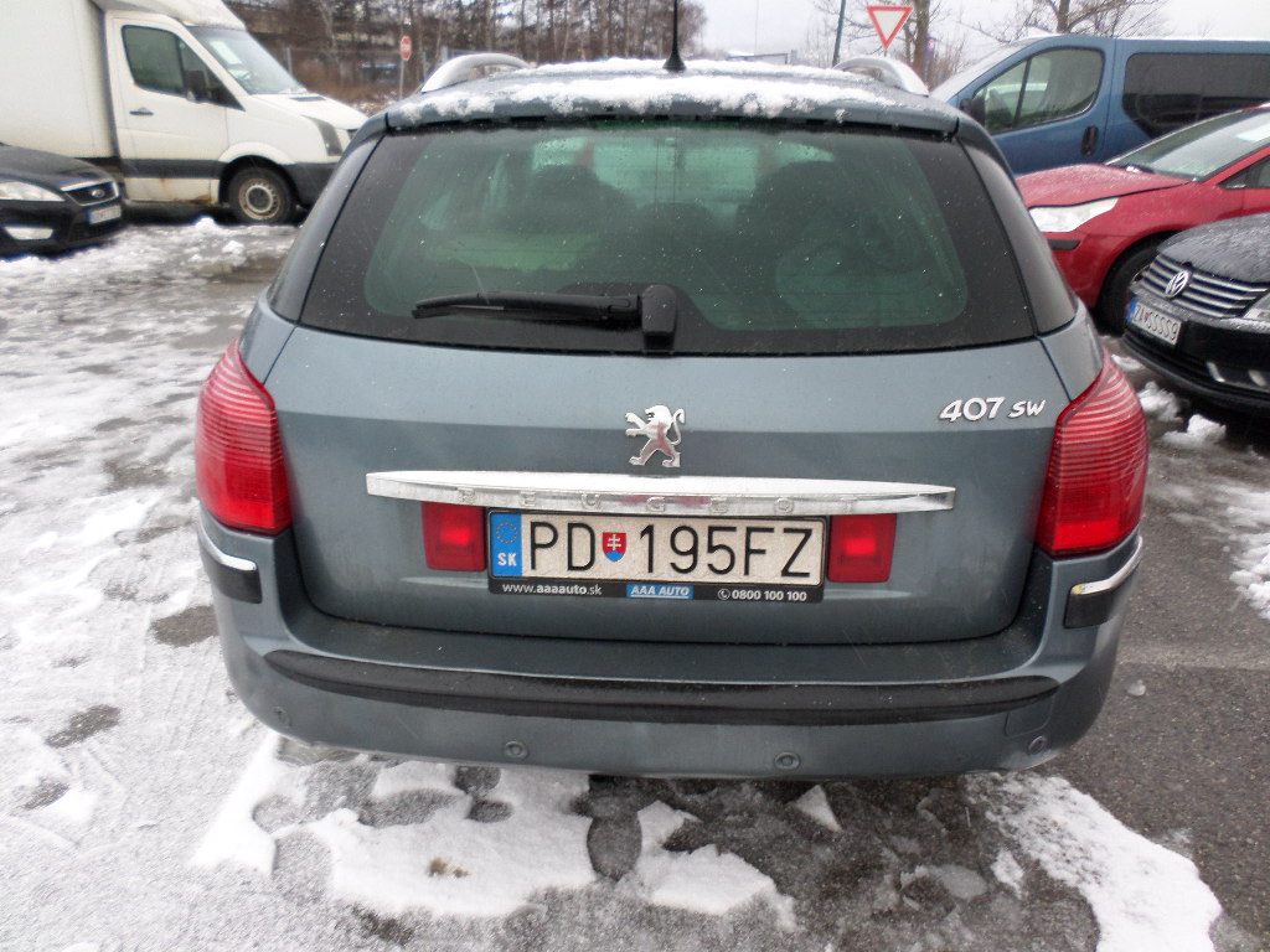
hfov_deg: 69.4
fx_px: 917
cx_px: 635
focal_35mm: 25
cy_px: 476
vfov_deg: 54.9
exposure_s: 1/30
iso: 120
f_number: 2.5
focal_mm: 4.5
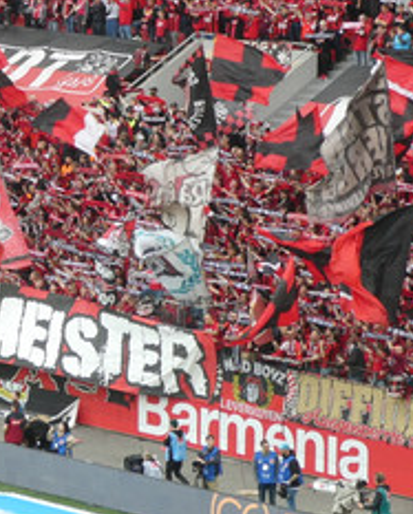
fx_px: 3431
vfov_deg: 8.6
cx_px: 75
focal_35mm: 225
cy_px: 132
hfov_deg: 6.9
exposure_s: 1/80
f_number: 4.8
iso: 200
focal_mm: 15
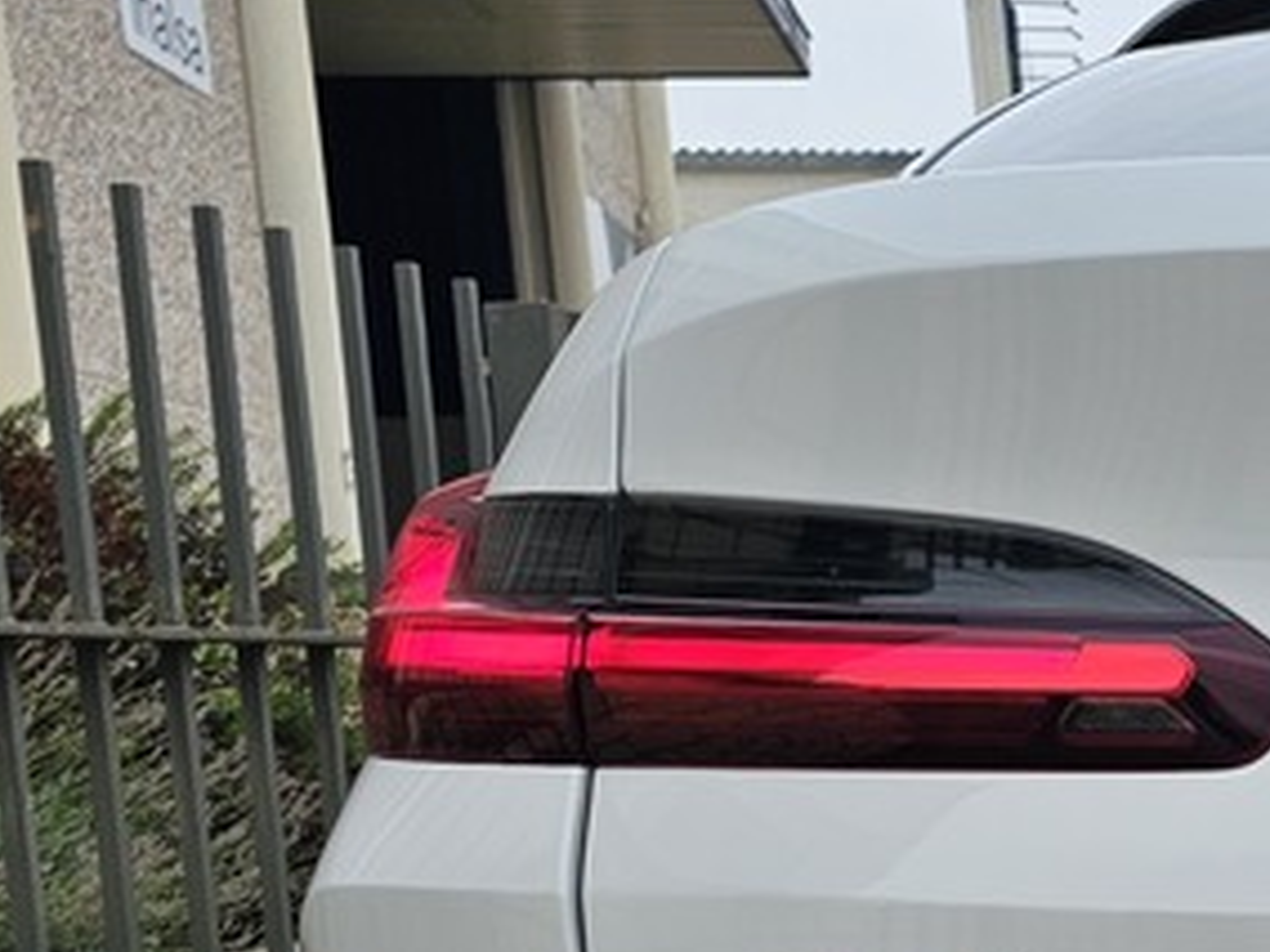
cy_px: 1019
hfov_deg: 20.3
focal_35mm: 83
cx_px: 1887
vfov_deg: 17.2
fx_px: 3045
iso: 10
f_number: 1.7
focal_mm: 6.3
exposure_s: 1/305
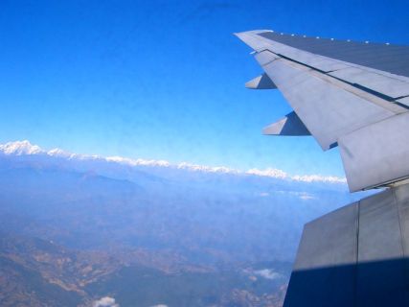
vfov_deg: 36.8
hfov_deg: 47.9
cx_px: 204
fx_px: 461
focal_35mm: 39
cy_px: 154
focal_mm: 8
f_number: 4.8
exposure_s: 1/640
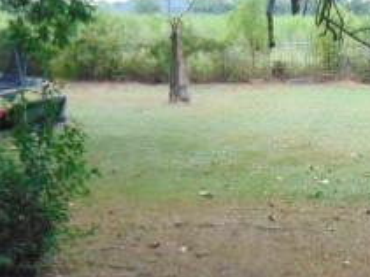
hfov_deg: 25.0
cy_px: 151
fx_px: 812
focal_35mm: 76
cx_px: 323
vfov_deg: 19.4
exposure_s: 1/800
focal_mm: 4.5
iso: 400
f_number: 3
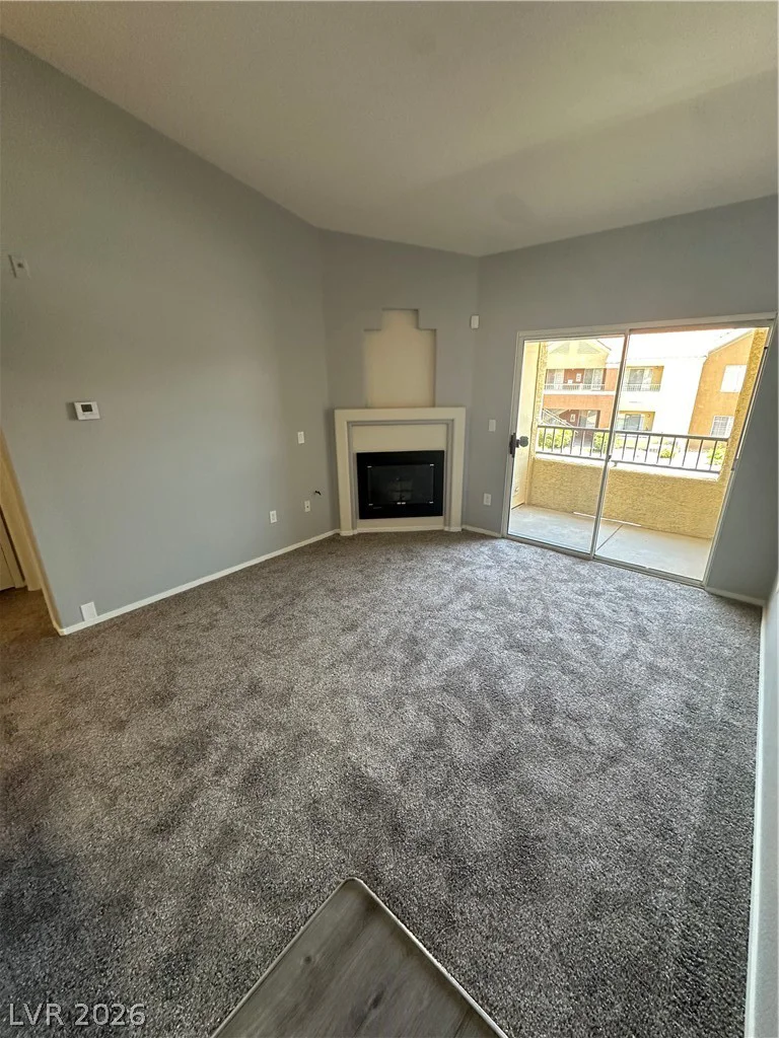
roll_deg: +0.7
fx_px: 420
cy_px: 519
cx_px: 390
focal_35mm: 14
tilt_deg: -17.6
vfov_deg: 102.1
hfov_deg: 85.7
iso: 320
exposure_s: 1/120
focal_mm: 2.22
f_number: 2.2
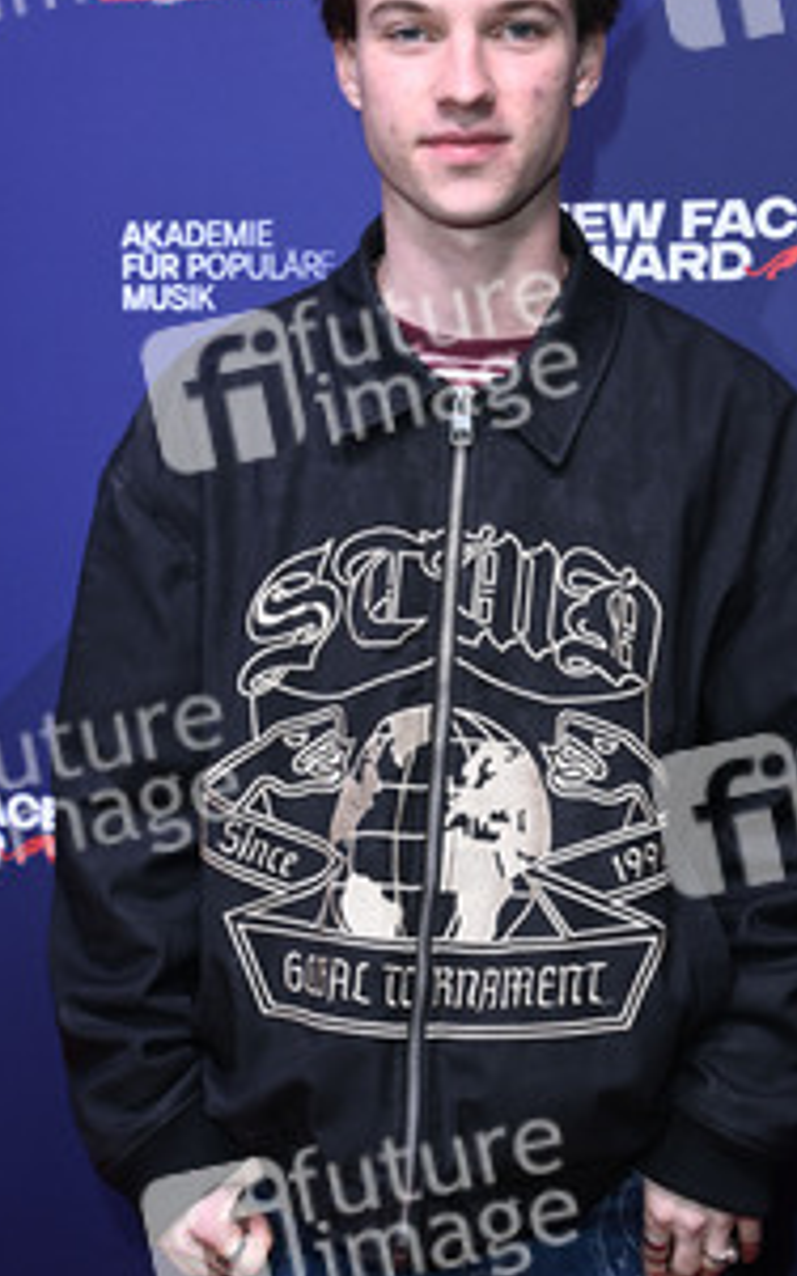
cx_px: 483
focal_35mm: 65
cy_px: 585
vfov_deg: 31.5
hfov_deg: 20.0
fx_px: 2260
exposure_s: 1/250
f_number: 5.6
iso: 1250
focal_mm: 48
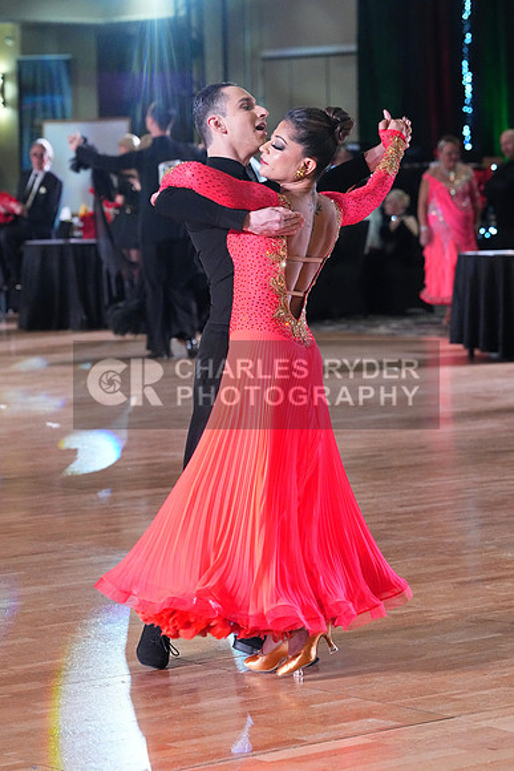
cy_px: 386
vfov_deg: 16.4
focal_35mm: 125
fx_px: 2675
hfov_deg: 11.0
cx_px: 257
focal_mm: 125
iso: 10000
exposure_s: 1/400
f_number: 5.6
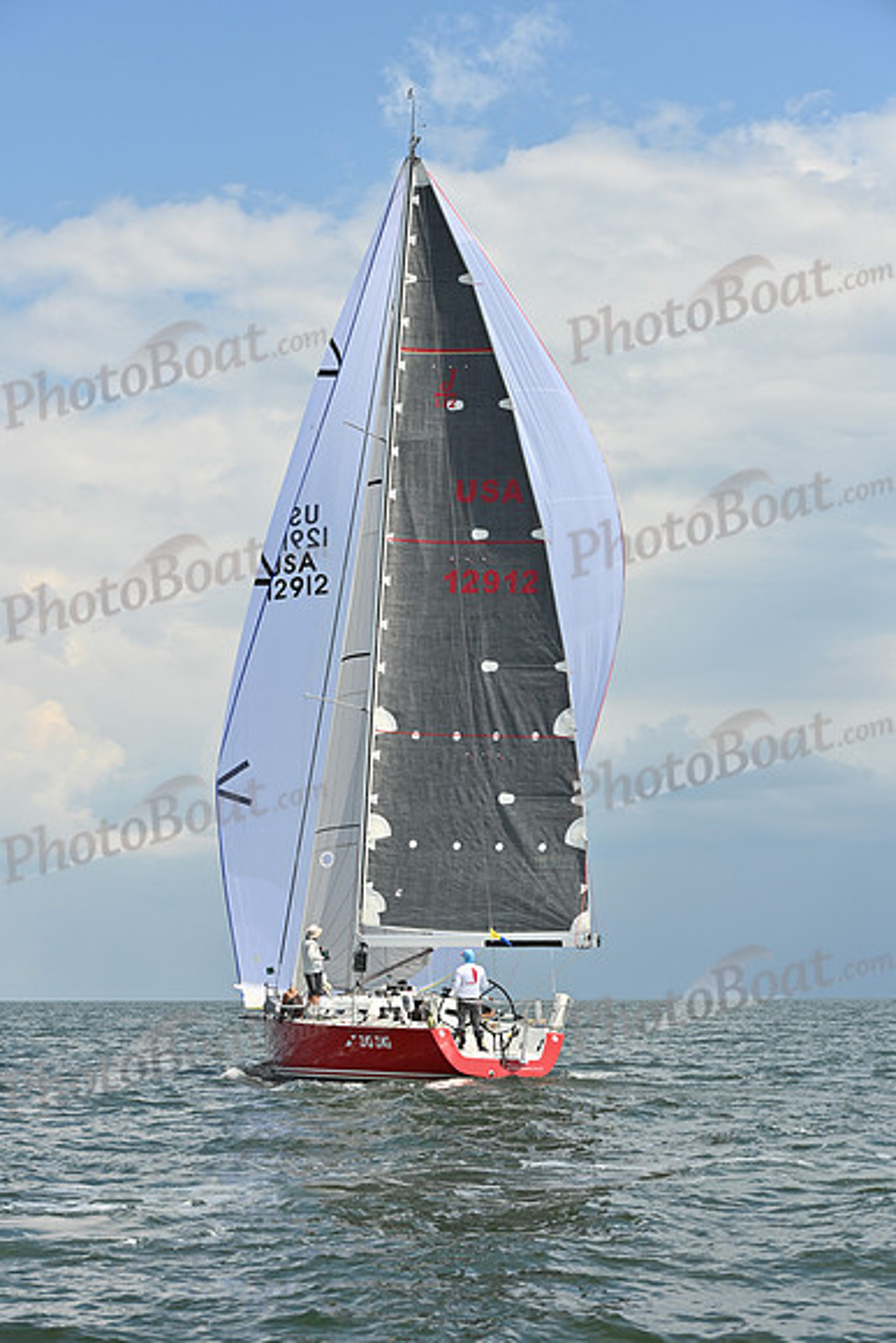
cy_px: 672
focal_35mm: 70
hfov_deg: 19.5
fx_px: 2612
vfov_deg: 28.8
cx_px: 448
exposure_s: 1/1600
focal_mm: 70
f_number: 8
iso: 320
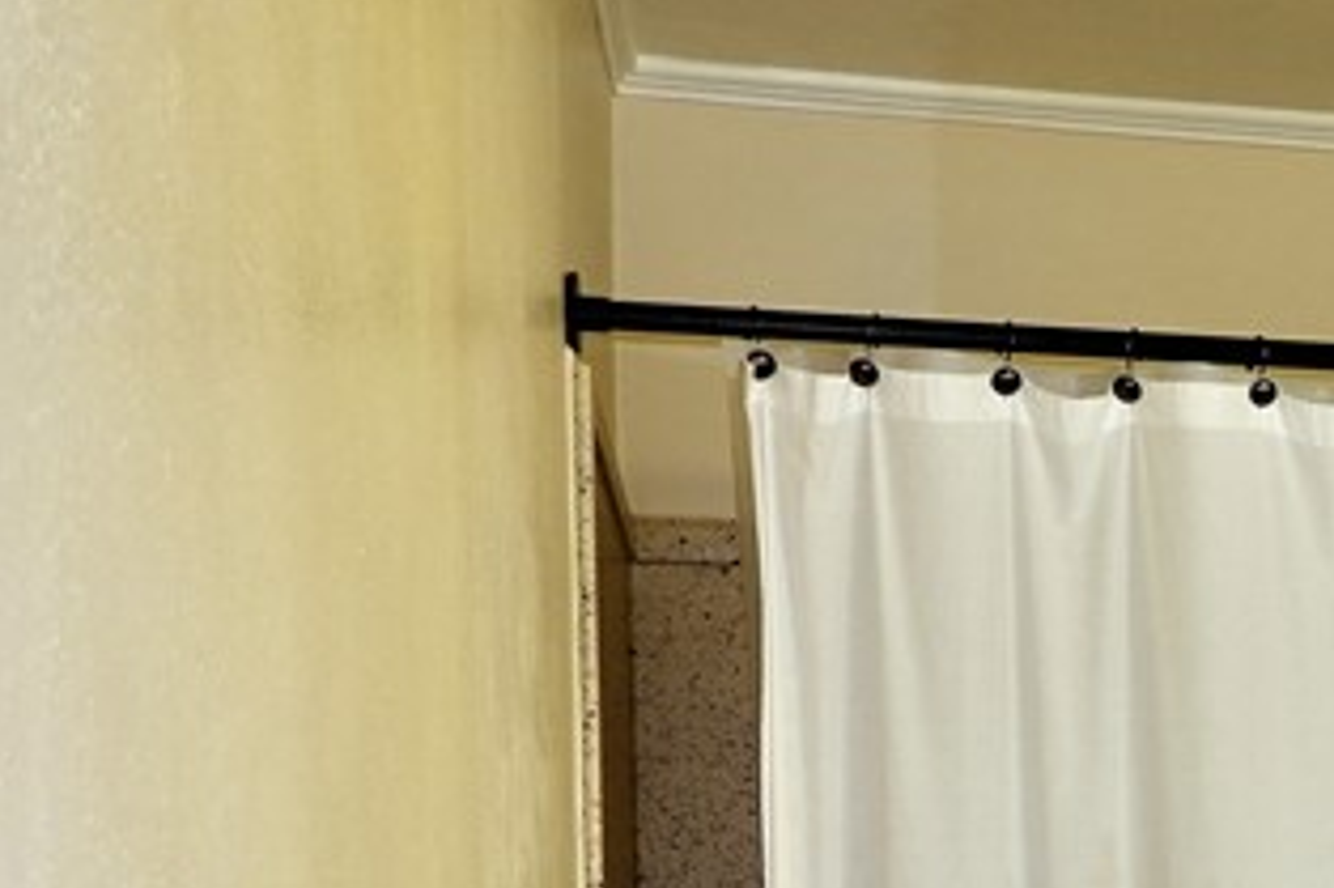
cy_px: 1168
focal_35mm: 83
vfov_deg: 15.6
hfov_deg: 21.6
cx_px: 1823
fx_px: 3074
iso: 250
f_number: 2.8
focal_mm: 9
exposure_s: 1/30
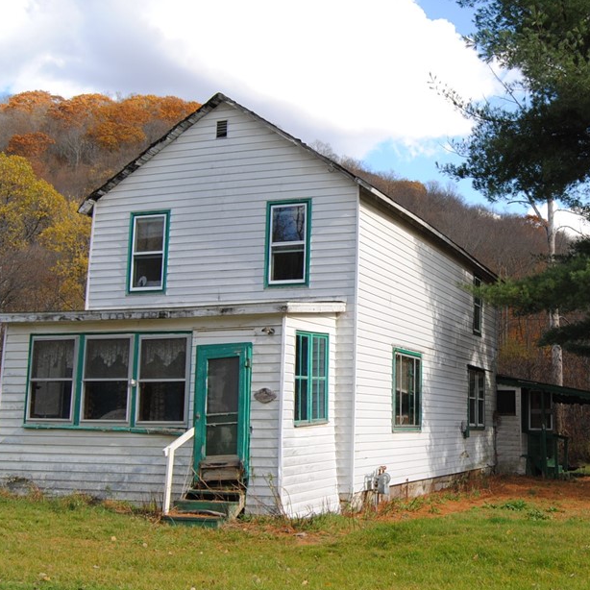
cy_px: 283
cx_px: 467
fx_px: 824
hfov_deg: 38.0
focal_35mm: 43
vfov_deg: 39.4
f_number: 6.3
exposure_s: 1/200
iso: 100
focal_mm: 19
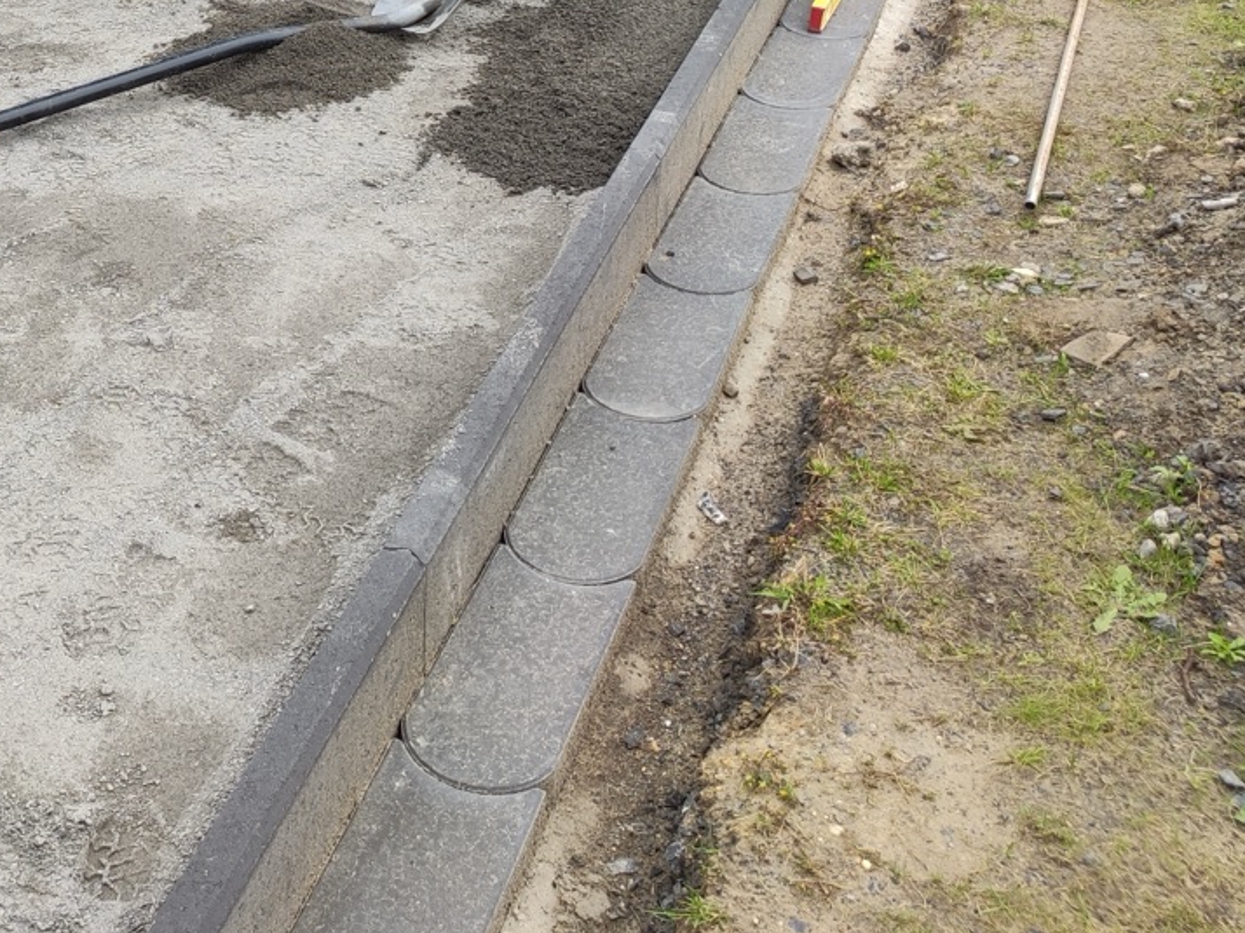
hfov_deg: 35.4
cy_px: 33
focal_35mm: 51
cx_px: 138
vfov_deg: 27.2
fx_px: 1834
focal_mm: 4.77
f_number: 1.75
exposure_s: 1/204
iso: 112
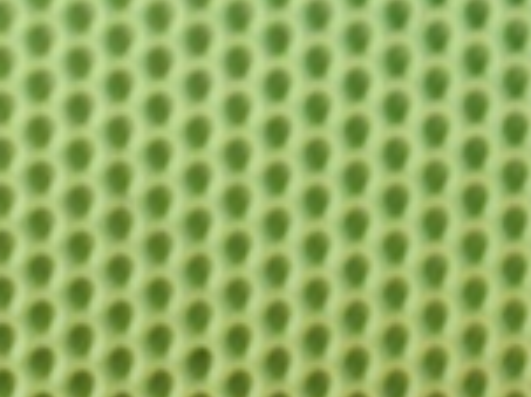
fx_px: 2391
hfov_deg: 11.9
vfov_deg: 7.9
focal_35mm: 156
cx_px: 872
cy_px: -864
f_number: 1.6
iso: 125
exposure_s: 1/100
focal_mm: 6.55
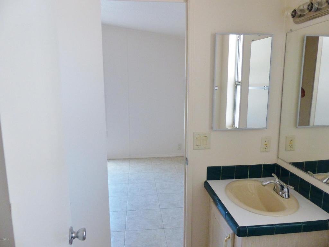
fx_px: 247
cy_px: 124
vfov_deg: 53.1
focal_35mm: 26
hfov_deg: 67.3
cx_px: 164
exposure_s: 1/125
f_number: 2.8
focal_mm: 4.5
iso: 320
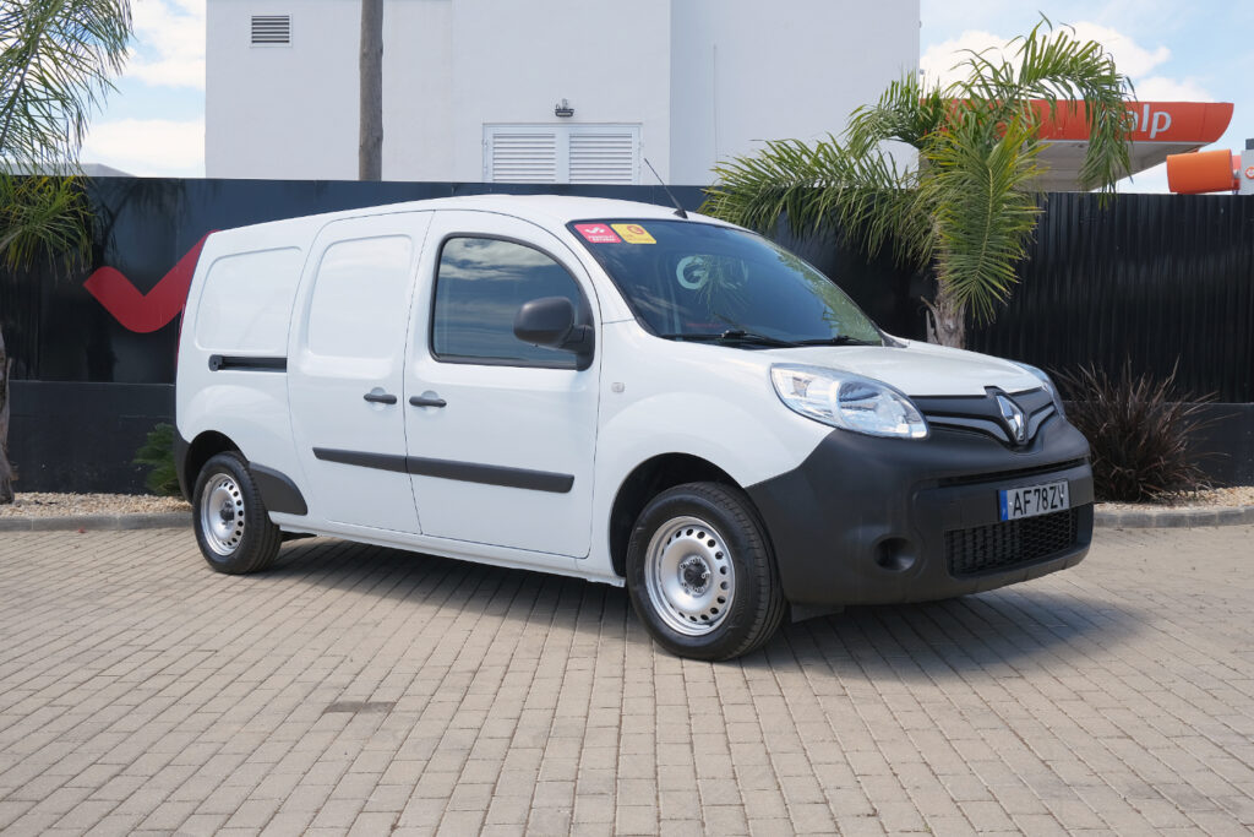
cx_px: 627
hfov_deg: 50.7
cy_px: 418
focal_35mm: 38
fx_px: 1324
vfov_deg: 35.1
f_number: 9
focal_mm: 25.6
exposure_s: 1/160
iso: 160
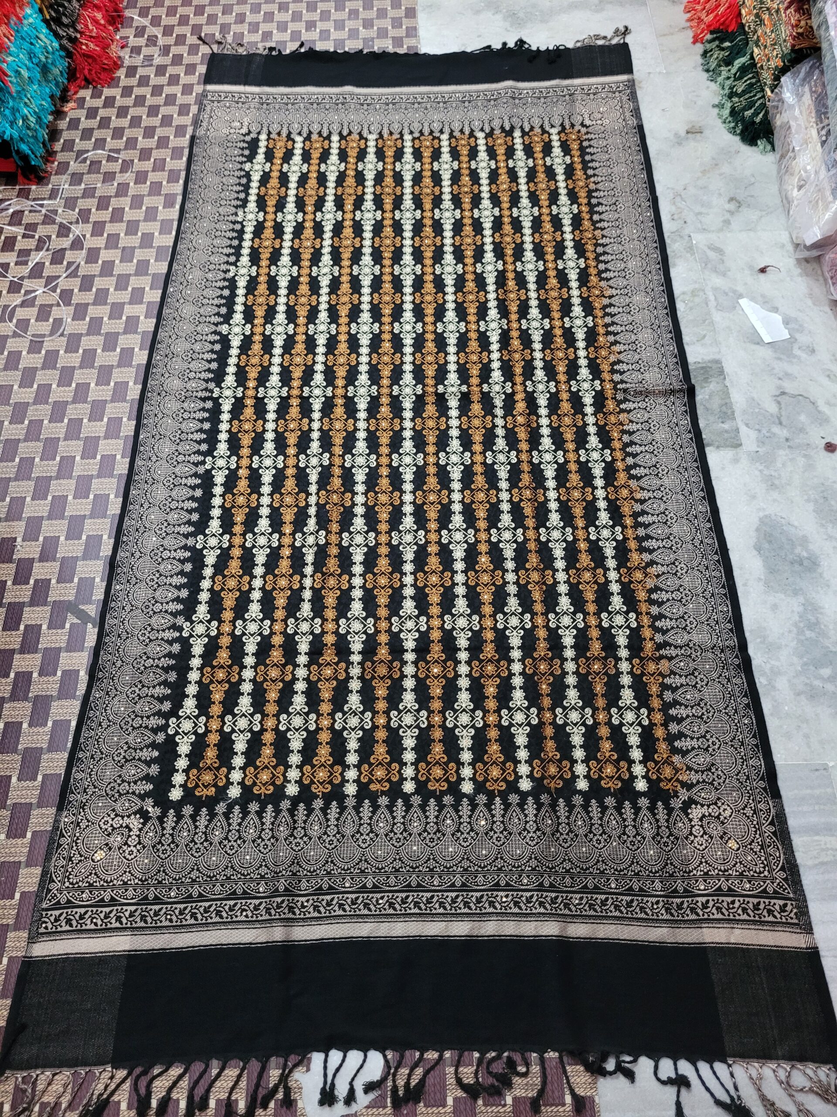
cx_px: 418
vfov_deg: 67.3
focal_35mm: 26
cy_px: 558
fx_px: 838
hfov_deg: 53.1
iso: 640
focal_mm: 5.4
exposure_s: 1/33
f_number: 1.8
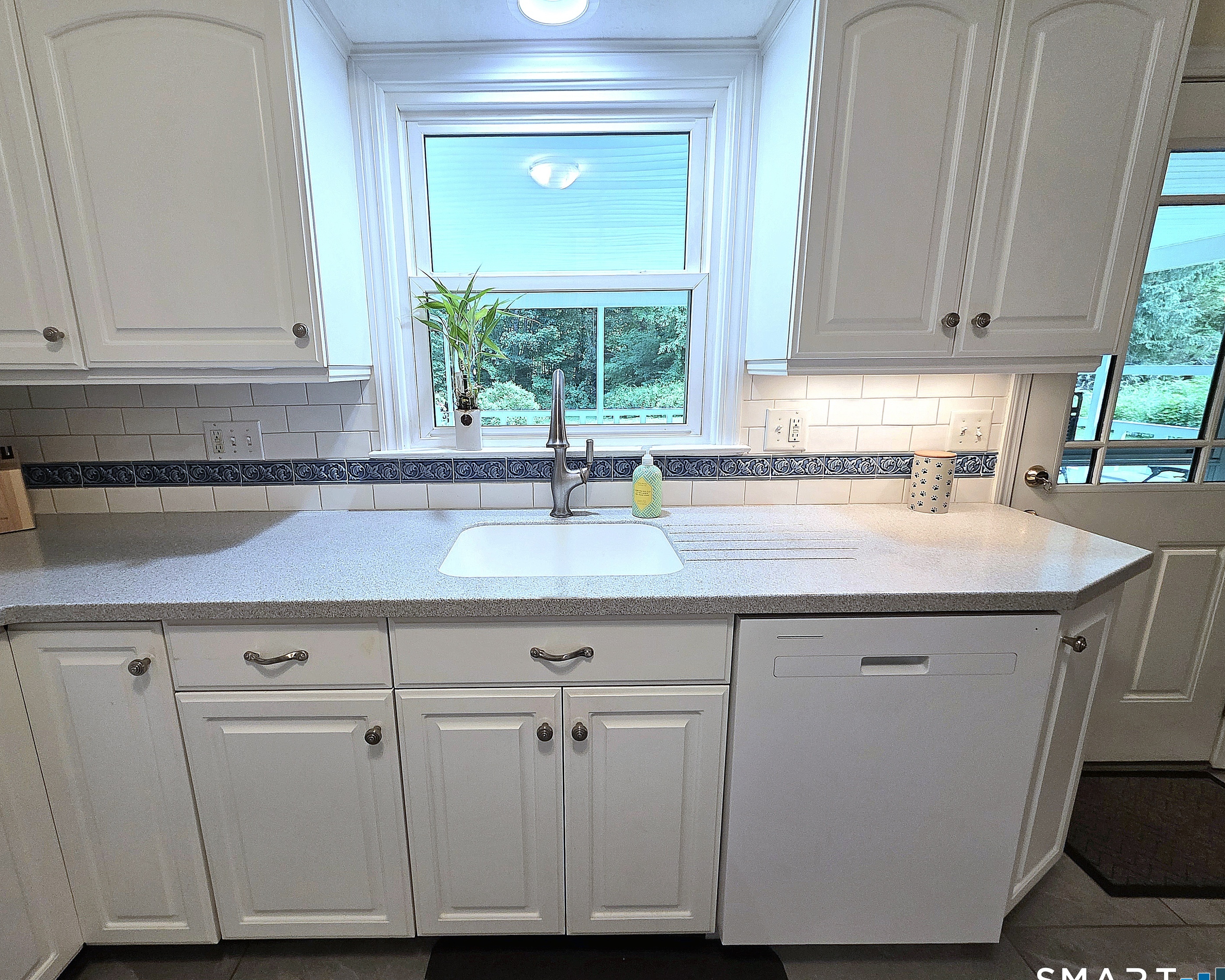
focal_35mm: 14
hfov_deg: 100.5
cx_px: 561
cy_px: 496
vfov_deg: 88.0
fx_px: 508
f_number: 1.9
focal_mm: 2.2
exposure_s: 1/120
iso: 200
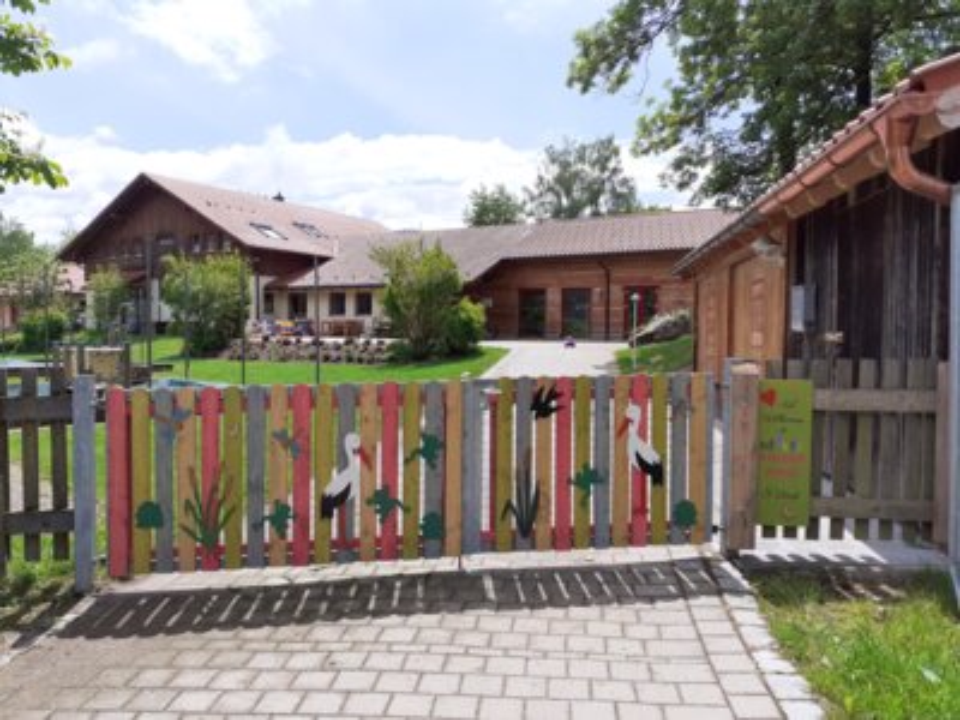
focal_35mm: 27
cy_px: 360
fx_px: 749
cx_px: 480
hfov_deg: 65.3
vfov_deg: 51.4
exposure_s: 1/2183
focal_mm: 3.6
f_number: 1.9
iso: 40
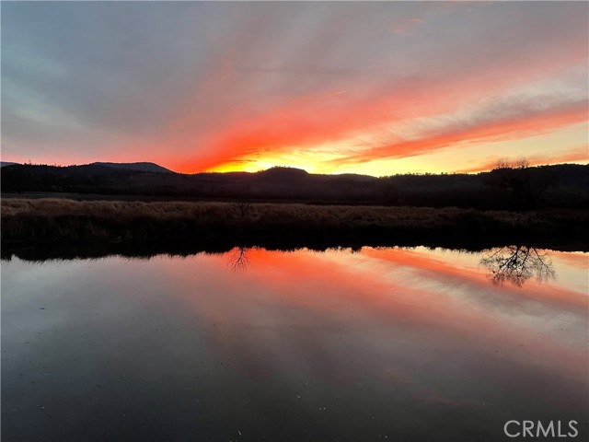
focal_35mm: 26
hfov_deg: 67.3
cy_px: 221
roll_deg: -0.8
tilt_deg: -2.4
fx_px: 442
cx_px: 294
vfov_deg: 53.1
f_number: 1.6
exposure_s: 1/64
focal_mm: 4.2
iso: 125
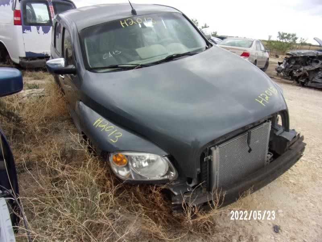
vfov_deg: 56.8
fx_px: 223
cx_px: 161
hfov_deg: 71.6
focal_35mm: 24
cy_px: 121
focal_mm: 4.3
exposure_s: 1/500
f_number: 3.3
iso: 80
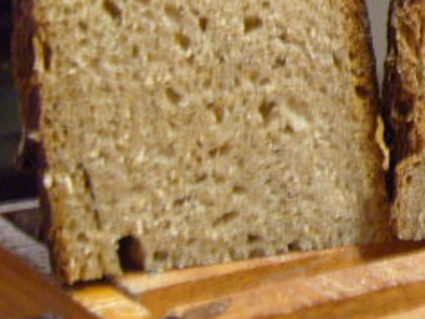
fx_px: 1166
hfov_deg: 19.1
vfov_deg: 15.2
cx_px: 553
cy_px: -34
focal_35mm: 95
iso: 200
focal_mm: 7.4
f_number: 2.8
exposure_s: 1/3
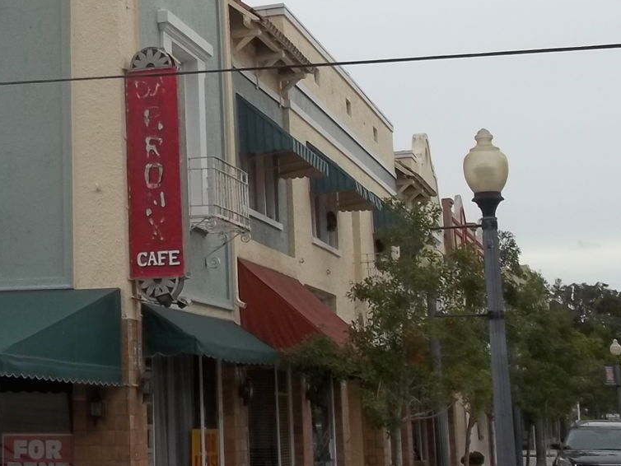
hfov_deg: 22.4
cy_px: 48
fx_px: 1507
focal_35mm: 84
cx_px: -3
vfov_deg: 17.3
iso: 64
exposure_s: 1/400
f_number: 3.3
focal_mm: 5.9
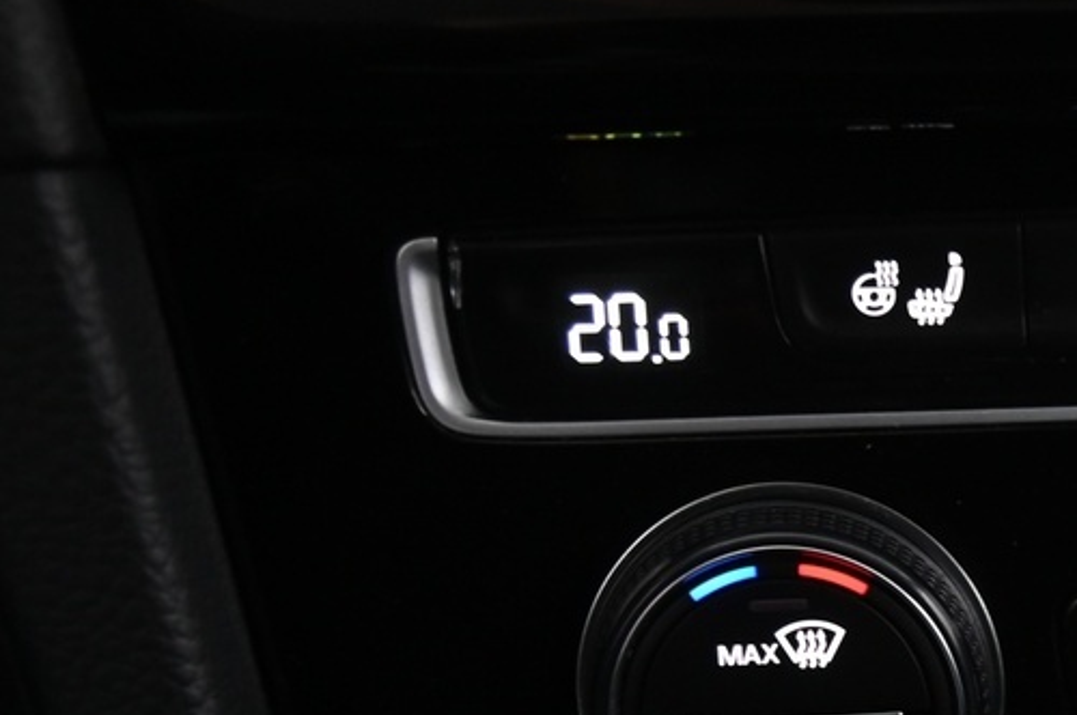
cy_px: 963
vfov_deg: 10.3
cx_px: 1404
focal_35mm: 130
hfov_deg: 15.1
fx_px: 3884
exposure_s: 1/13
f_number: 4
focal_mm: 40
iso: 2000
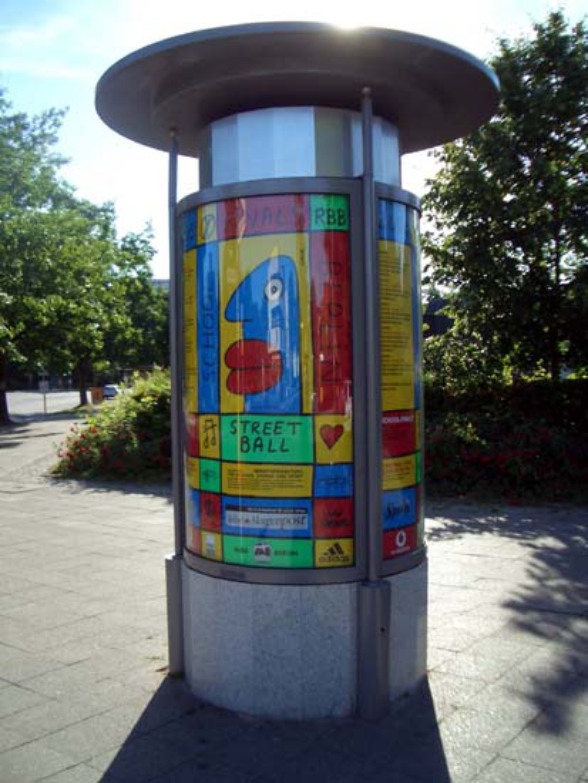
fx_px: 792
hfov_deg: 40.7
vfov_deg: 52.6
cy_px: 392
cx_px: 294
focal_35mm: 35
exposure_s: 1/640
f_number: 2.6
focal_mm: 5.8
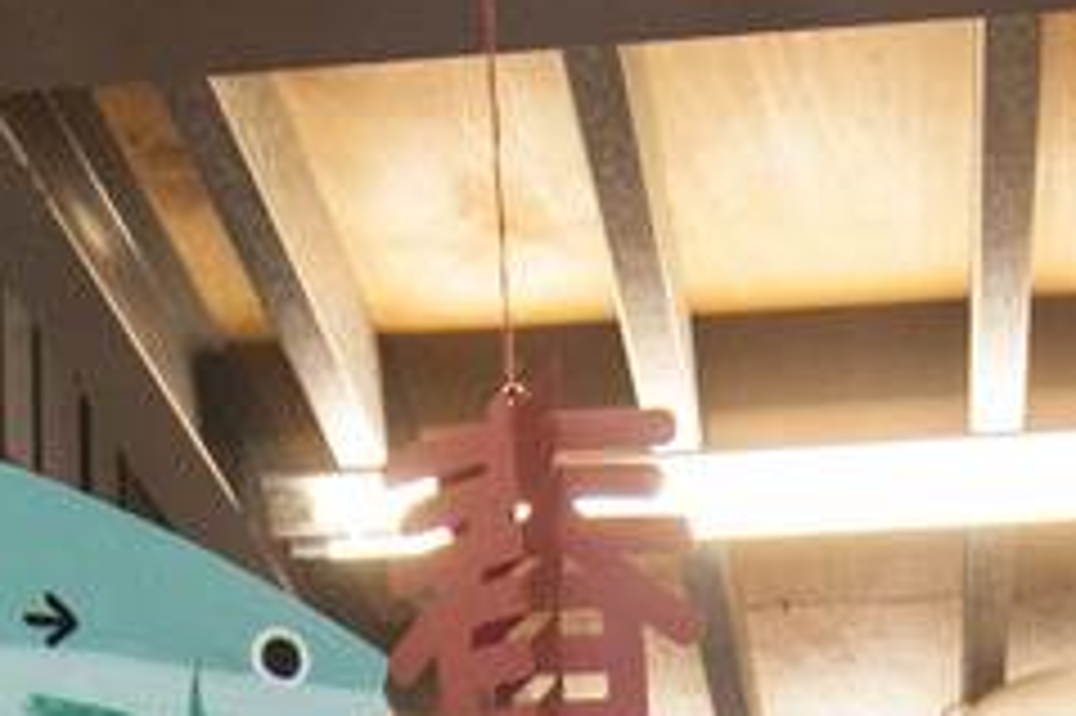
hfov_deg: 21.7
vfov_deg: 12.3
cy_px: 1576
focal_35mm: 94
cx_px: 639
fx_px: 2808
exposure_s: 1/50
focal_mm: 14
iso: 500
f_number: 4.5
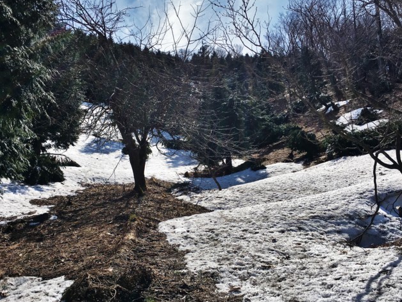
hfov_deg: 50.1
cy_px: 168
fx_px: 430
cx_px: 184
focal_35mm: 37
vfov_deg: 38.6
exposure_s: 1/2747
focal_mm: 4.15
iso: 25
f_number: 2.2
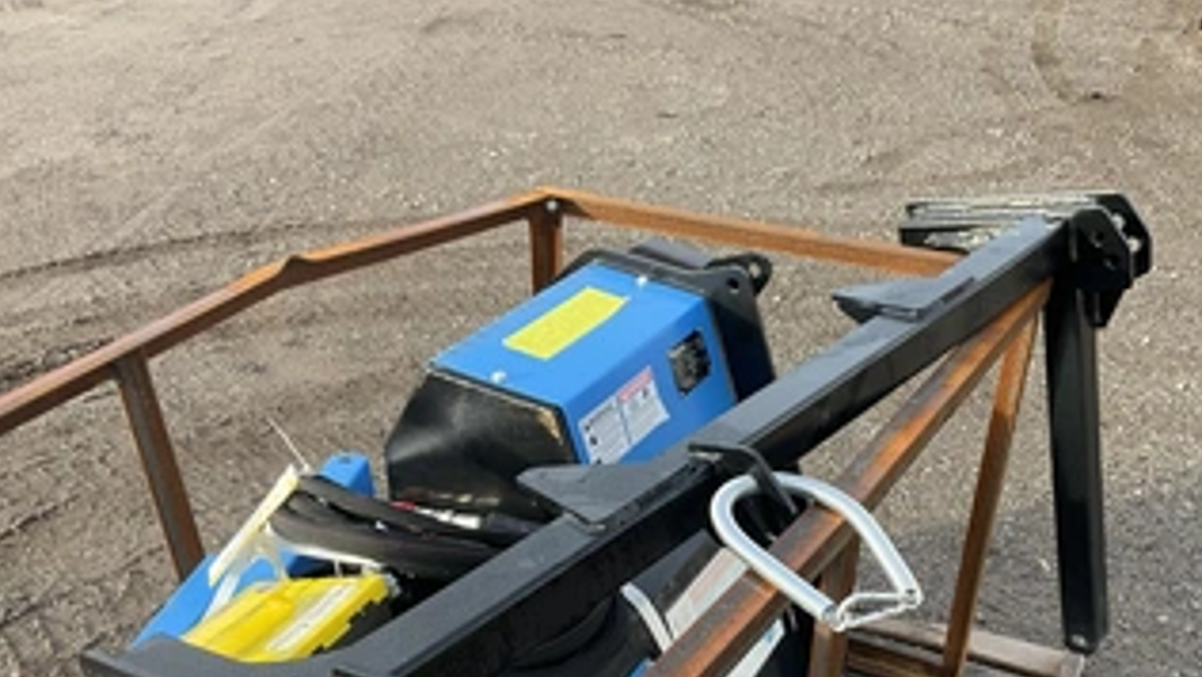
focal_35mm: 40
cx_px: 681
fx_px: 1275
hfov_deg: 50.3
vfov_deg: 28.9
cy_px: 563
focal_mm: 3
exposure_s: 1/224
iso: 20
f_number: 1.8
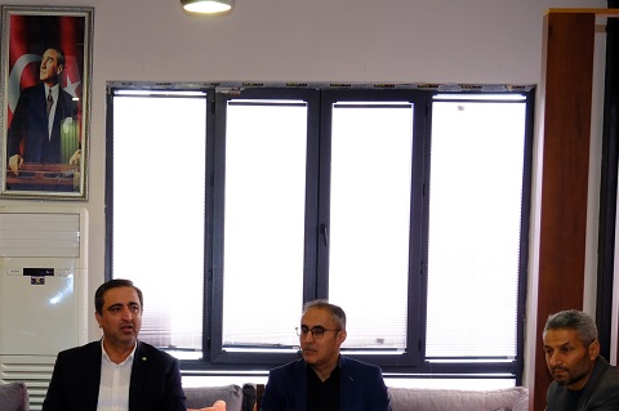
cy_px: 469
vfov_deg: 14.2
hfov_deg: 21.4
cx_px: 110
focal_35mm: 94
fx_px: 1615
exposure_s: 1/15
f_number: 4.5
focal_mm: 22.3
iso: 400
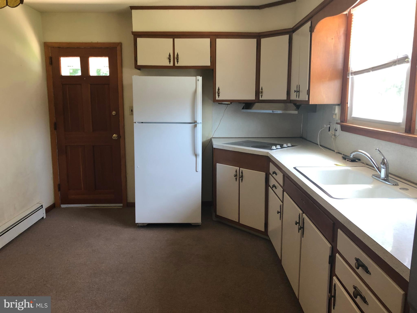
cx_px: 208
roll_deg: -1.0
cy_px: 156
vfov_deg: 49.7
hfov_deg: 63.4
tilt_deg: -8.4
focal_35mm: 28
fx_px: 337
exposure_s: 1/17
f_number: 1.8
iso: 40
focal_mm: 4
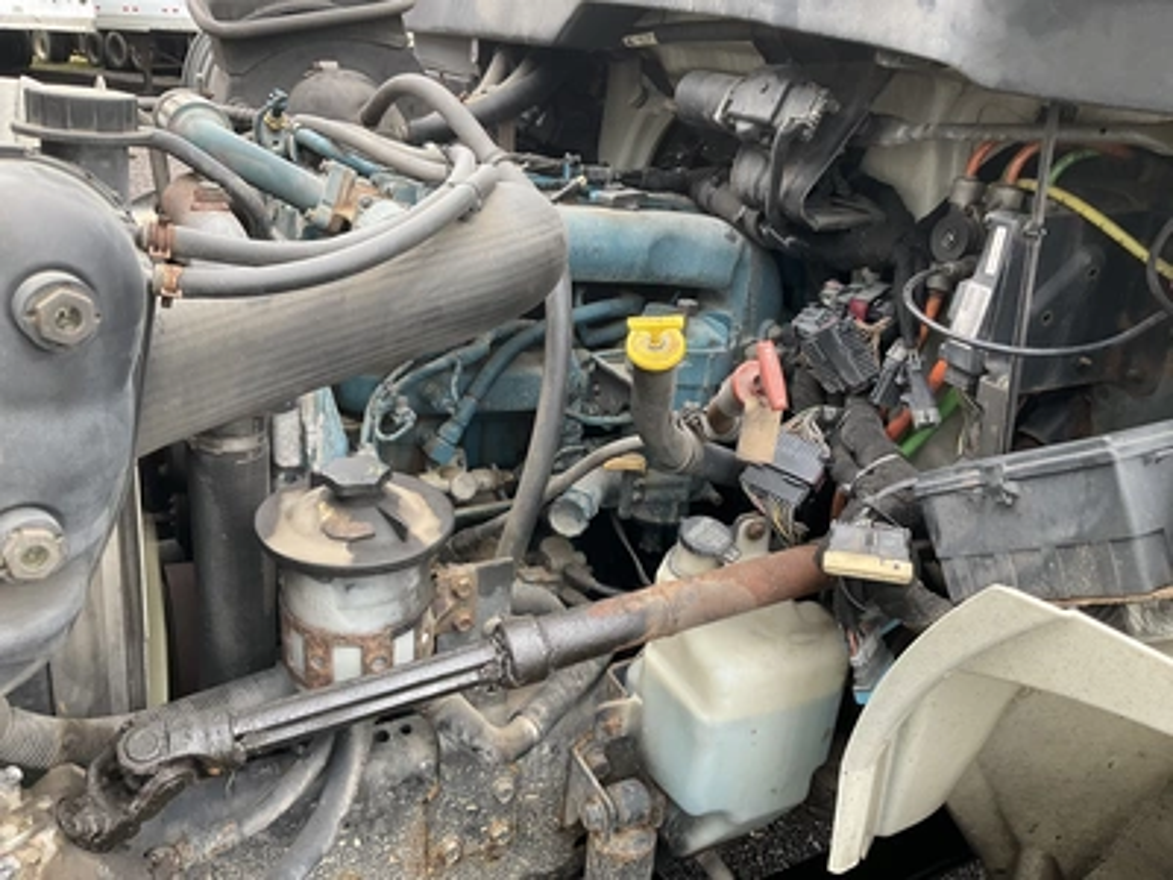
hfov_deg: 61.7
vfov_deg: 48.2
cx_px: 586
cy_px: 440
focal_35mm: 29
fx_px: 983
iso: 32
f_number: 1.8
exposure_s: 1/122
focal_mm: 3
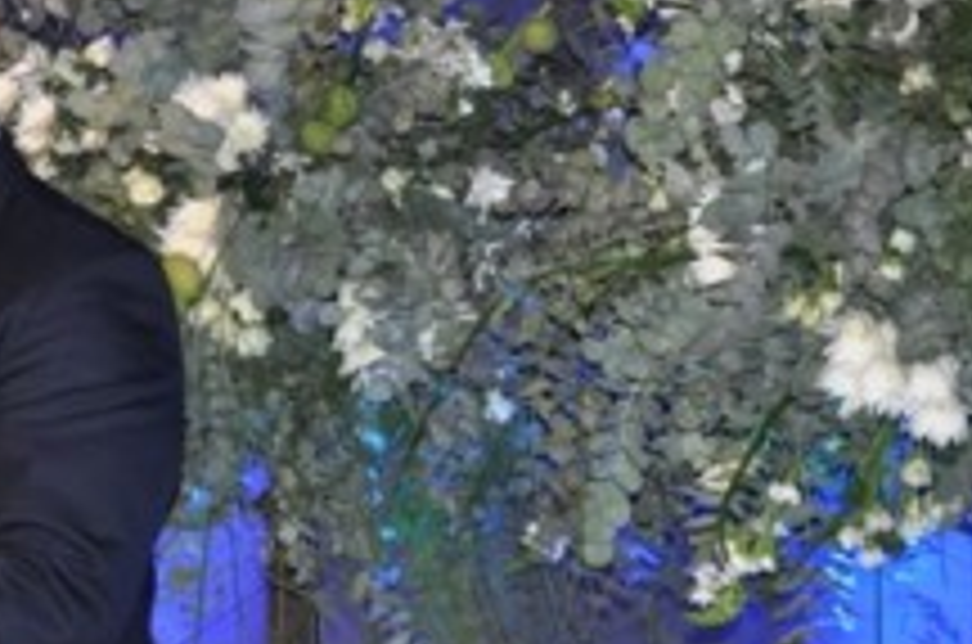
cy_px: 399
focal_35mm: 130
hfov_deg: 15.4
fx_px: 3502
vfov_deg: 10.5
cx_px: -54
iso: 800
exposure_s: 1/60
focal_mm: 36
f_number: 5
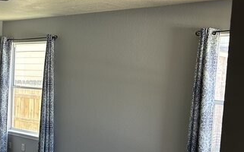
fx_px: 365
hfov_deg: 34.4
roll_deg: -1.8
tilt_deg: -5.6
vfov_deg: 23.4
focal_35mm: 55
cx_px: 14
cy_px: 106
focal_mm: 5.7
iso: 100
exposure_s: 1/120
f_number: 1.5
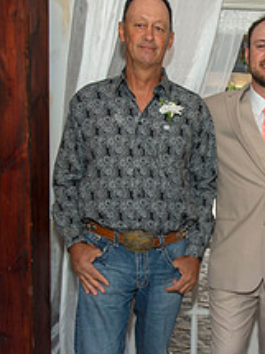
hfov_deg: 24.8
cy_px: 260
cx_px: 247
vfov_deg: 33.2
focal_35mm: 57
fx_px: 582
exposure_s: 1/100
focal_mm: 22
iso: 200
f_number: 3.2
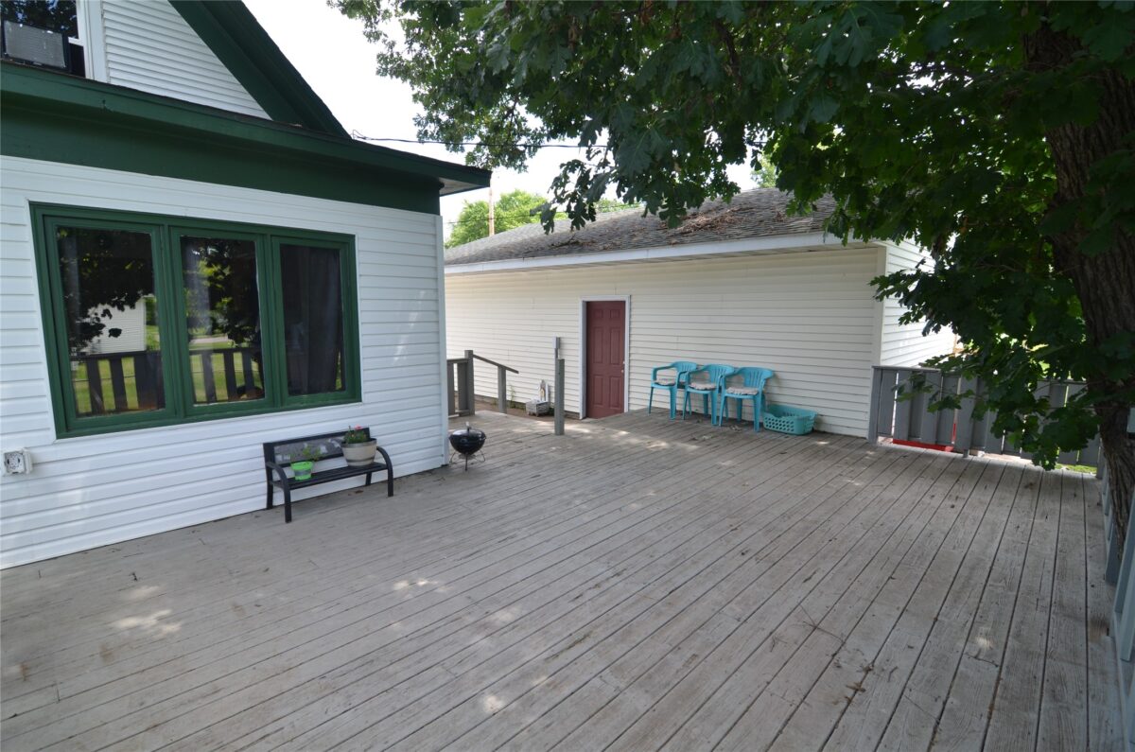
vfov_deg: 71.8
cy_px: 376
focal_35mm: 16
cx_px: 568
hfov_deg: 95.1
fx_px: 519
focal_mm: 11
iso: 200
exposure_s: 1/125
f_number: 5.6
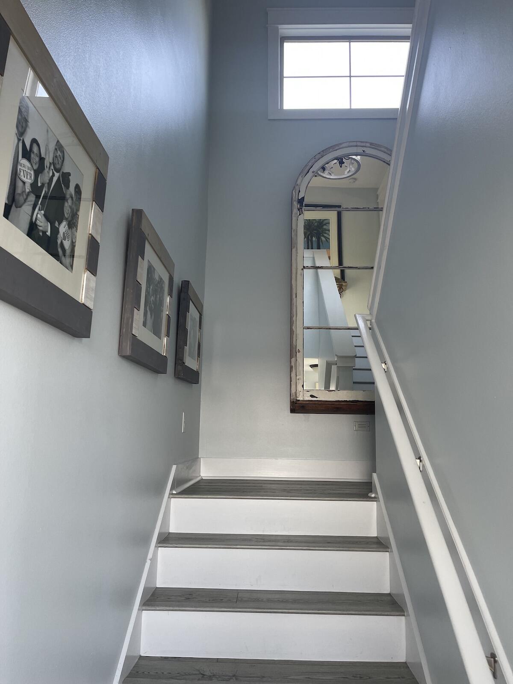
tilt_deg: +10.8
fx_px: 514
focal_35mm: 26
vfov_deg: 67.3
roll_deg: -1.1
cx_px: 256
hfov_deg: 53.1
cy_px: 342
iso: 100
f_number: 1.6
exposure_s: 1/120
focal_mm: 5.1
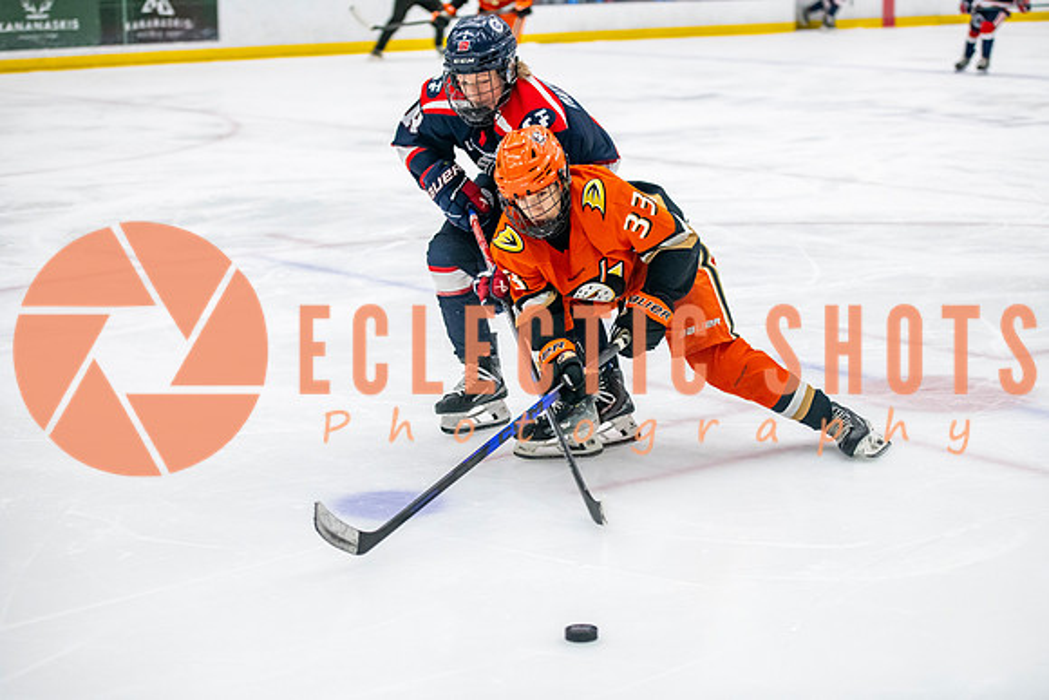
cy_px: 351
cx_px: 543
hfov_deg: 27.3
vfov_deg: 18.4
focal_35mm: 74
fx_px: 2162
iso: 2500
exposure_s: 1/640
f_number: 3.2
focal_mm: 70
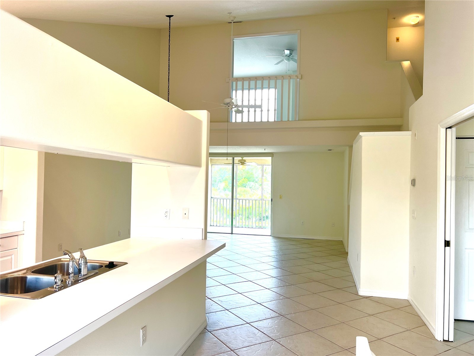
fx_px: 356
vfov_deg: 53.1
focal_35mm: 26
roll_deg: -0.5
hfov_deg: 67.3
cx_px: 237
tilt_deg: +0.5
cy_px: 178
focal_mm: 5.7
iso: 40
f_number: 1.5
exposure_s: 1/120
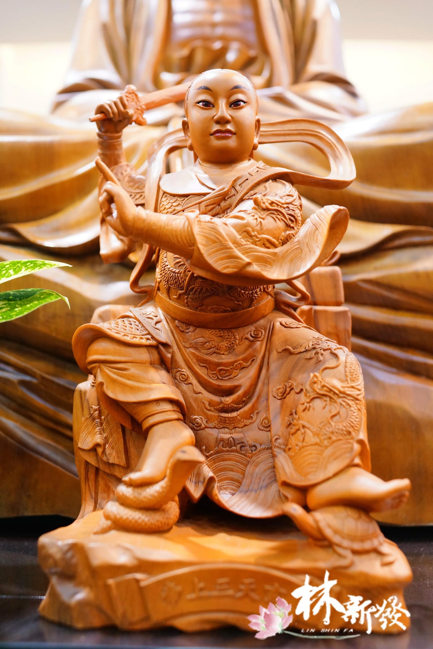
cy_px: 324
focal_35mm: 35
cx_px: 216
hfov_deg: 37.9
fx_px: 631
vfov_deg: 54.4
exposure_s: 1/125
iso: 1600
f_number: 2.8
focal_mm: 35
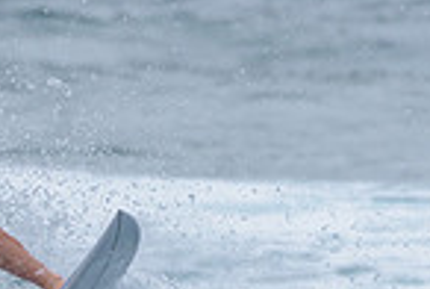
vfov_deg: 0.6
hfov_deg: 0.8
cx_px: -90
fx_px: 29072
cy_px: 314
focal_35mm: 2429
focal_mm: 500
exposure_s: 1/2000
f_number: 5.6
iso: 125
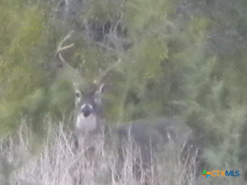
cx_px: 124
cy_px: 92
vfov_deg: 3.6
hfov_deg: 4.8
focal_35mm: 414
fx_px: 2954
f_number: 5.4
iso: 400
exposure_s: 1/76.6
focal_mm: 75
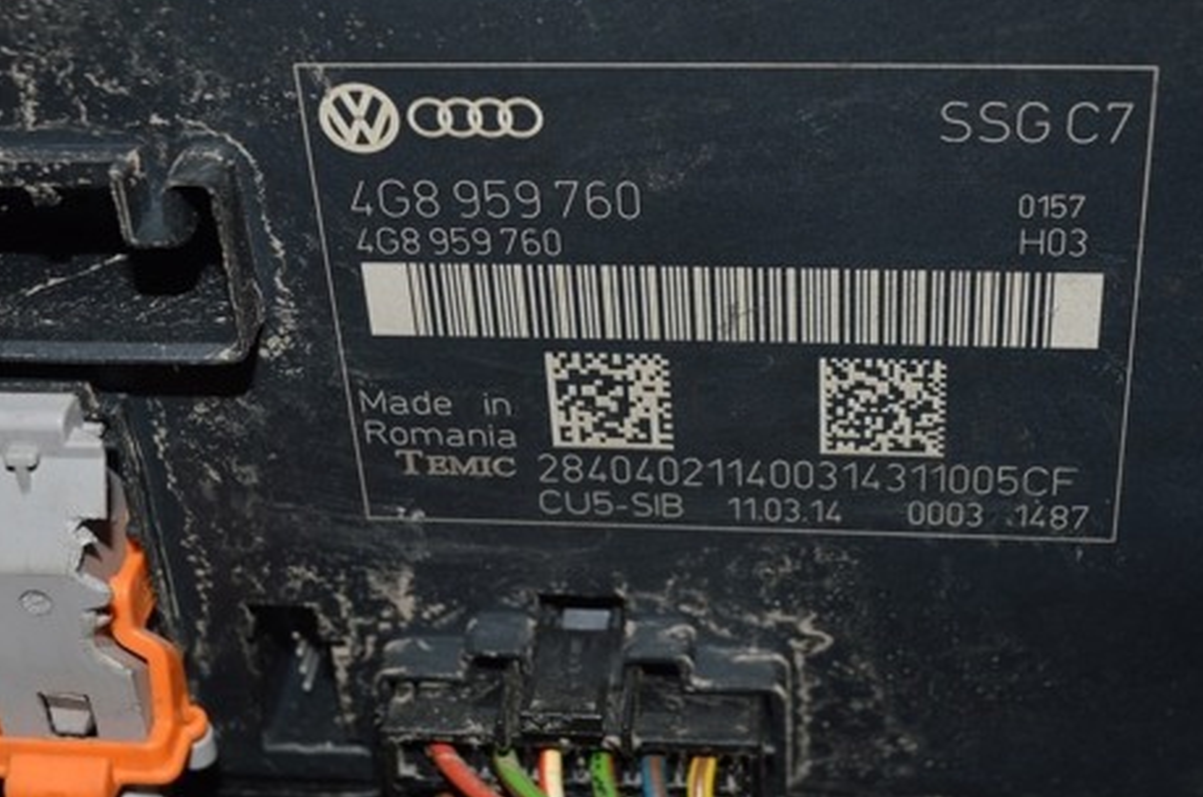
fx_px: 2234
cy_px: 308
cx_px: 582
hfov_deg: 30.1
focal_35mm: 67
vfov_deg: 20.2
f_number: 8
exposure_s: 1/60
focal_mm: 32
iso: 100
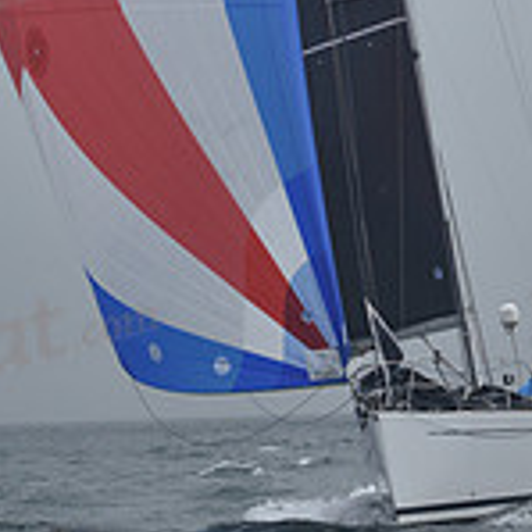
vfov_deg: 7.4
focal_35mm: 232
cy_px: -229
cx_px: 345
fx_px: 4034
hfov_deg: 7.5
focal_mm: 70
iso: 250
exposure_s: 1/800
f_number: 11
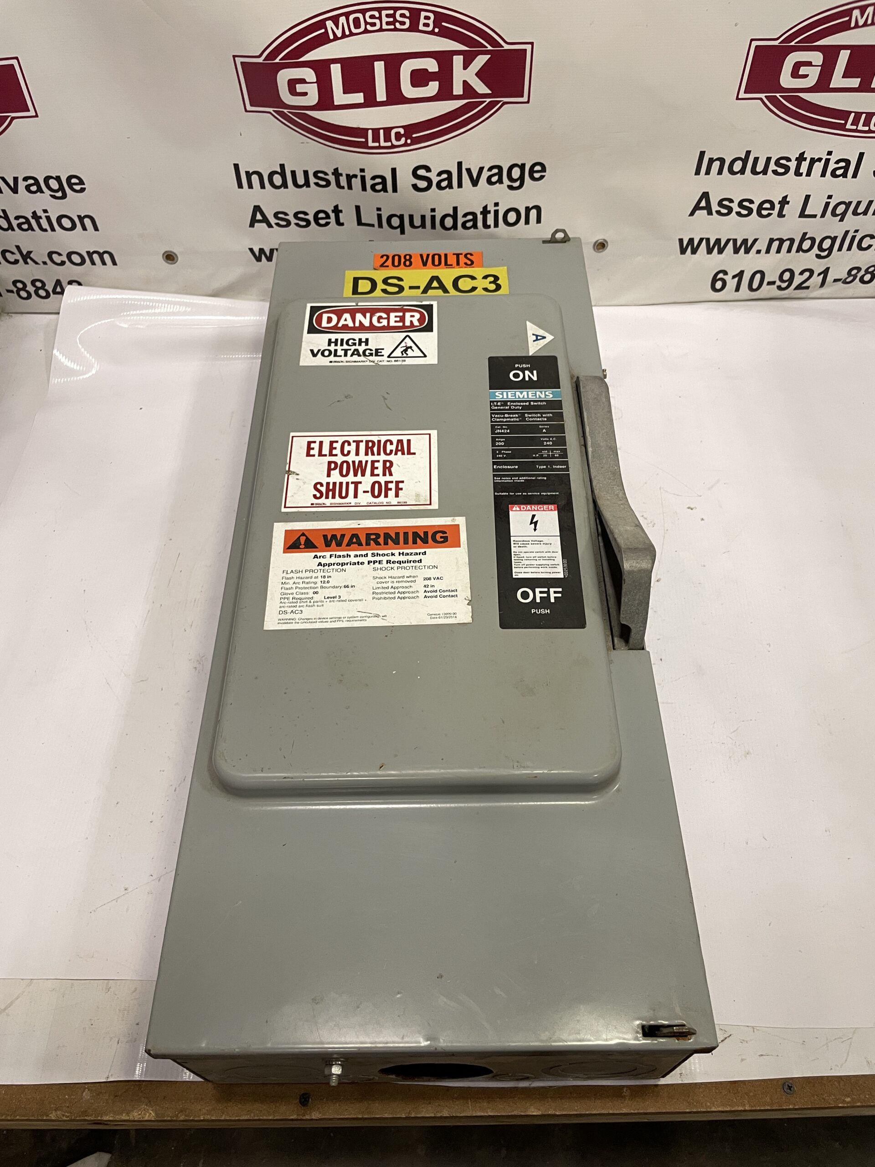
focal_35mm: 26
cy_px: 584
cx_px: 438
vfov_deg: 67.3
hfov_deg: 53.1
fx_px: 876
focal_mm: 4.2
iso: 125
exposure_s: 1/60
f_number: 1.6
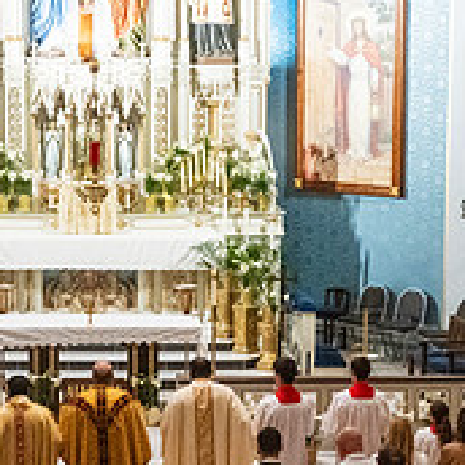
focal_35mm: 136
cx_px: 186
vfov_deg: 12.7
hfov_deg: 12.8
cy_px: 413
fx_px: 2067
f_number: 11
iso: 5000
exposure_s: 1/60
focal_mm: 46
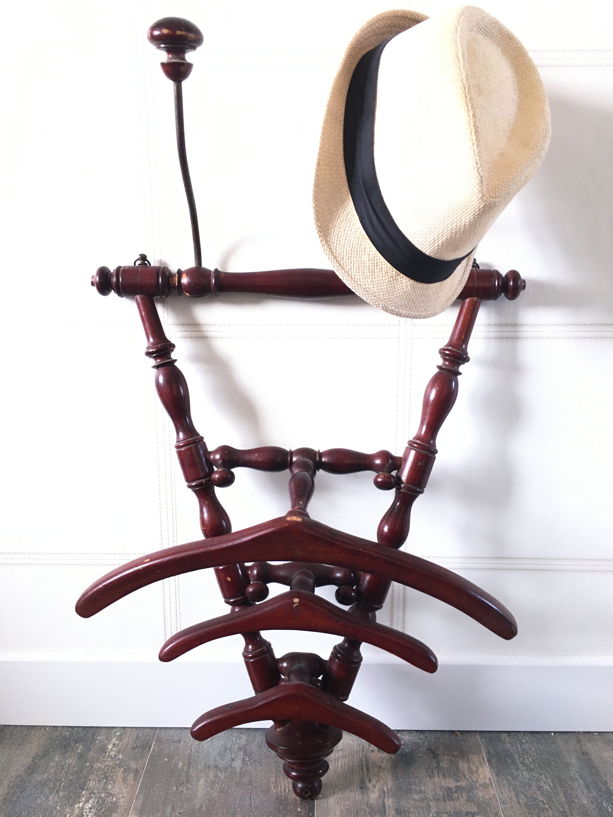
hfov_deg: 48.2
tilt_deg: -11.5
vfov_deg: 61.7
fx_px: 685
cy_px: 408
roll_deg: +0.3
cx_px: 306
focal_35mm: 29
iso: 125
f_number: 2.2
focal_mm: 4.15
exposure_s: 1/33
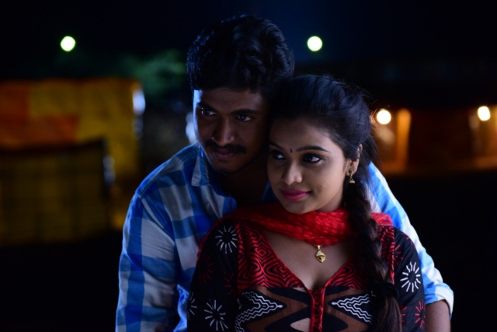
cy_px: 166
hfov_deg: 20.4
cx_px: 248
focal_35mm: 100
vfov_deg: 13.7
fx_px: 1381
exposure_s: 1/25
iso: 1600
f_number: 4.5
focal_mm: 100
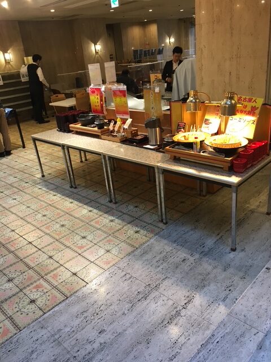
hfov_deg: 48.2
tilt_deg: -22.3
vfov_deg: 61.7
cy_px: 181
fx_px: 303
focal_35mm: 29
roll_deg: +6.7
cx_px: 136
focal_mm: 4.15
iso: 80
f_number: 2.2
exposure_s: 1/30
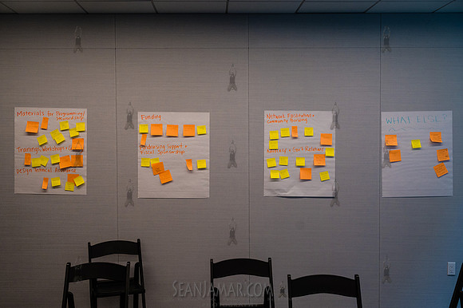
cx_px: 220
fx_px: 481
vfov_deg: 35.5
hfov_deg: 51.4
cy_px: 162
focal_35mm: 37
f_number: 4
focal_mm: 35
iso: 2000
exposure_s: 1/400
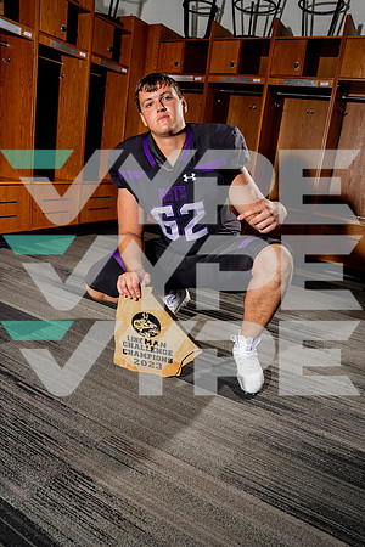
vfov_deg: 69.4
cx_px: 182
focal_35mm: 26
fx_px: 395
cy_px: 274
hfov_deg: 49.6
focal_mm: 26
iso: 100
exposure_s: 1/250
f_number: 5.6
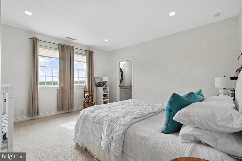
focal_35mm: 16
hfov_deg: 96.7
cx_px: 121
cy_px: 80
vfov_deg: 73.8
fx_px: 108
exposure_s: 1/6
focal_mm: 16
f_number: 9
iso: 250
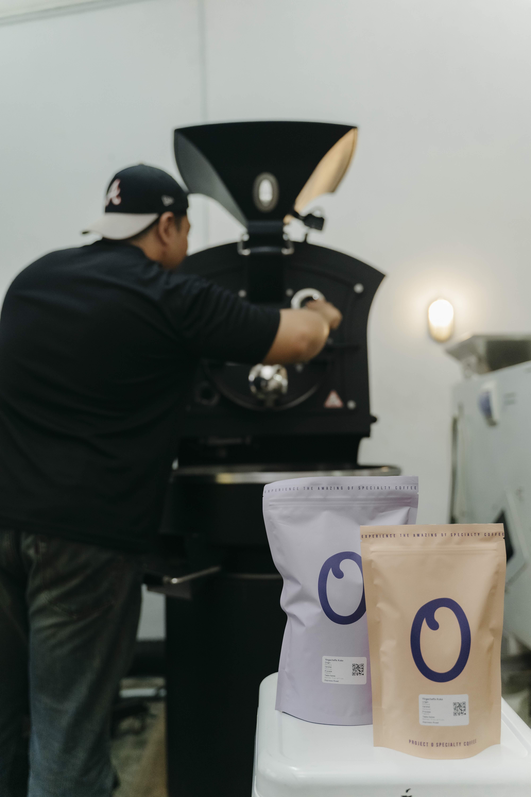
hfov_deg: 42.3
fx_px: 686
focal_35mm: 31
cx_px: 266
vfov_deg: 60.3
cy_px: 398
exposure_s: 1/160
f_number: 2.8
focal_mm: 31
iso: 2500
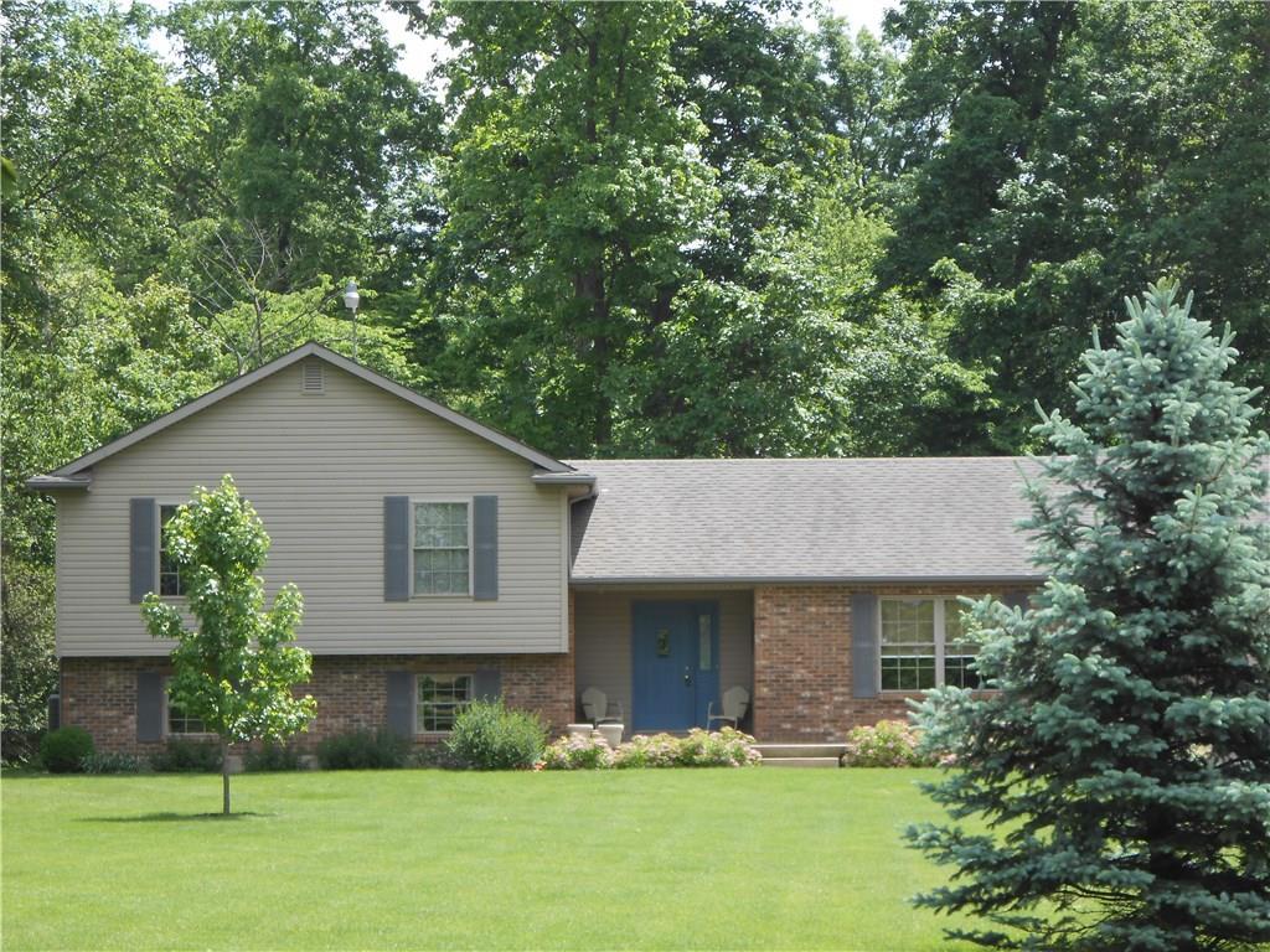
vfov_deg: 15.9
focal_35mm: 93
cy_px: 476
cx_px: 635
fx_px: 3412
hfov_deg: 21.1
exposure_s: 1/200
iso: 80
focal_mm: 16.5
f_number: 4.6
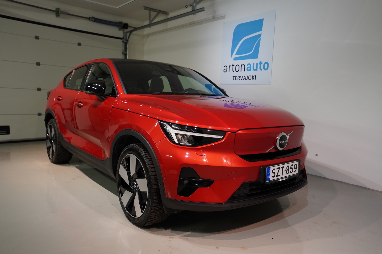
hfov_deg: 65.5
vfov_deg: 46.4
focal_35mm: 28
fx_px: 297
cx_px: 191
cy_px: 127
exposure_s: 1/160
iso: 1600
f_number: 4
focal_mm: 28
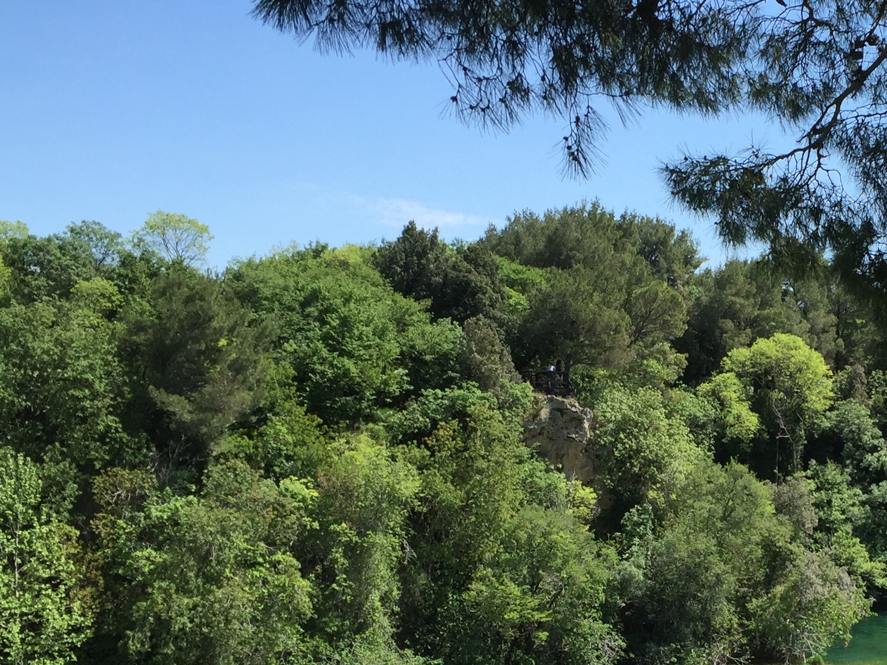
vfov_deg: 25.4
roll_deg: -0.5
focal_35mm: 57
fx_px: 1460
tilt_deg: -2.5
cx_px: 773
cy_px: 491
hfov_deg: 32.4
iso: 32
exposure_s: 1/1319
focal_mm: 4.15
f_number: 2.2
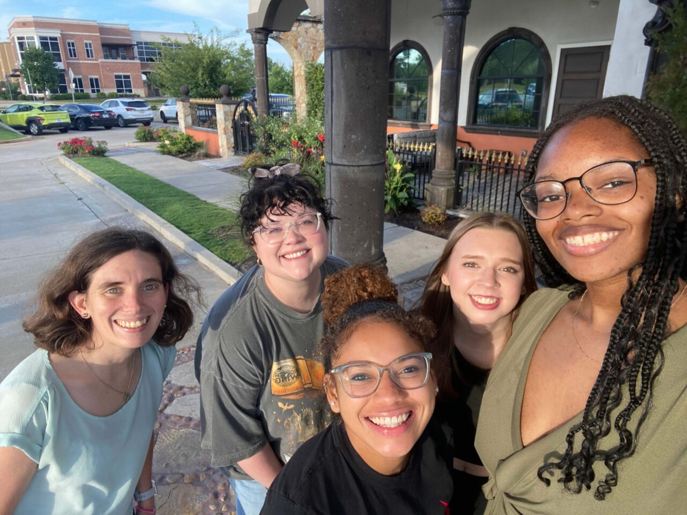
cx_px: 344
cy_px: 258
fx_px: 456
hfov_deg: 73.9
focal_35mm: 23
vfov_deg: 58.9
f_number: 2.2
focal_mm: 2.71
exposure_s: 1/122
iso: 25
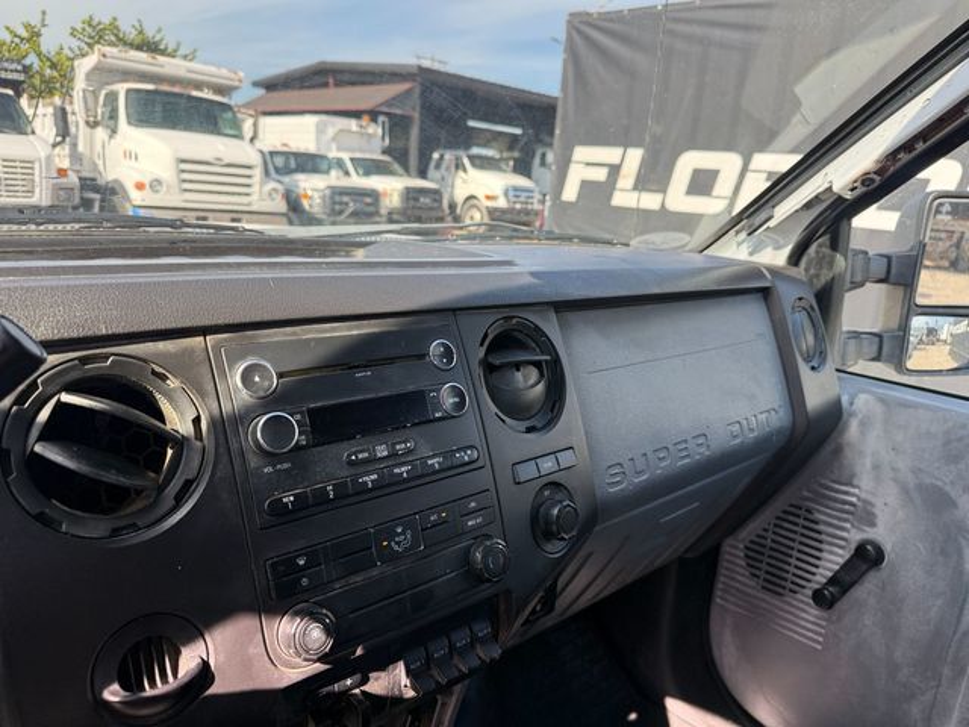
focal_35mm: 24
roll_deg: -5.4
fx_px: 672
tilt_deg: -14.6
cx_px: 484
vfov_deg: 56.8
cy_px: 364
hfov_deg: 71.6
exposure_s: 1/593
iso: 80
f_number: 1.78
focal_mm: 6.76
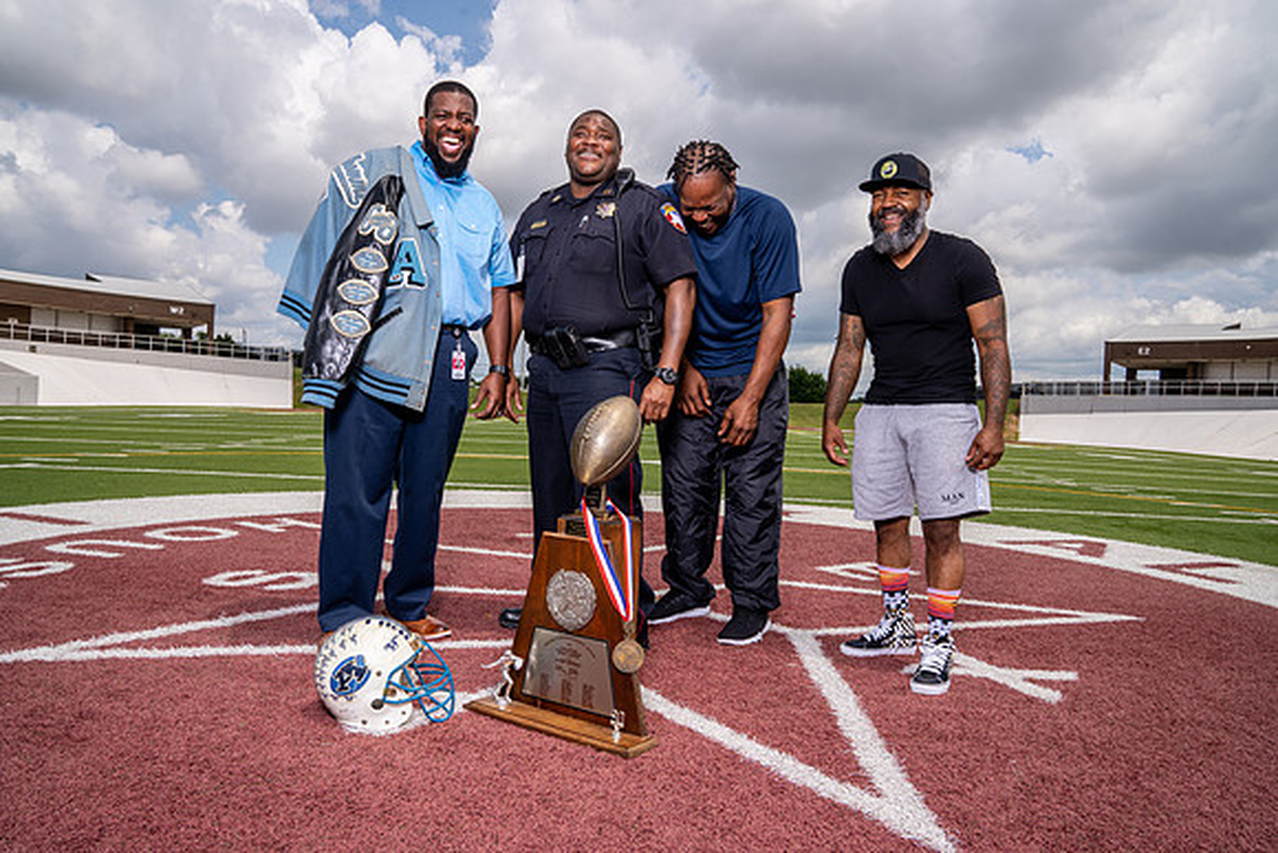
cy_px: 426
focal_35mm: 25
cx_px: 639
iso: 125
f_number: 11
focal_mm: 25
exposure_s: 1/200
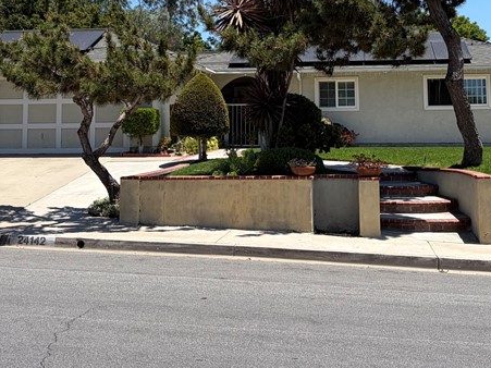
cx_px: 260
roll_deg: +1.5
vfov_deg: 24.3
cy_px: 62
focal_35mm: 59
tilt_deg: +5.8
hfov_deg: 32.7
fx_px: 837
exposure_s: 1/3448
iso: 50
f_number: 1.6
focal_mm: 5.96
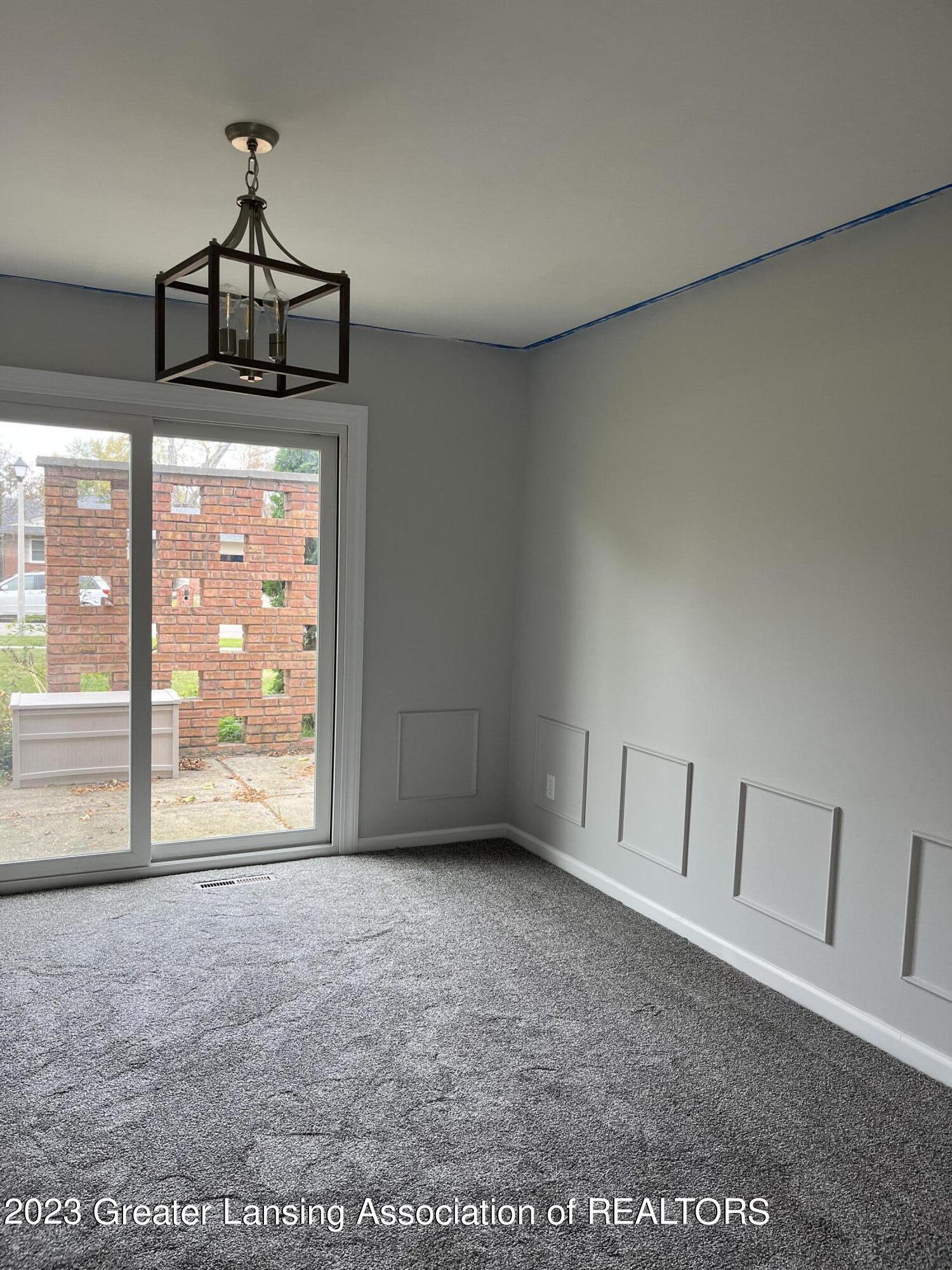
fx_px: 953
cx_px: 476
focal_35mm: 26
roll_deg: -0.9
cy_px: 635
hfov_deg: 53.1
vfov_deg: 67.3
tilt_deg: -5.8
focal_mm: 5.1
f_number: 1.6
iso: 100
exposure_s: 1/120
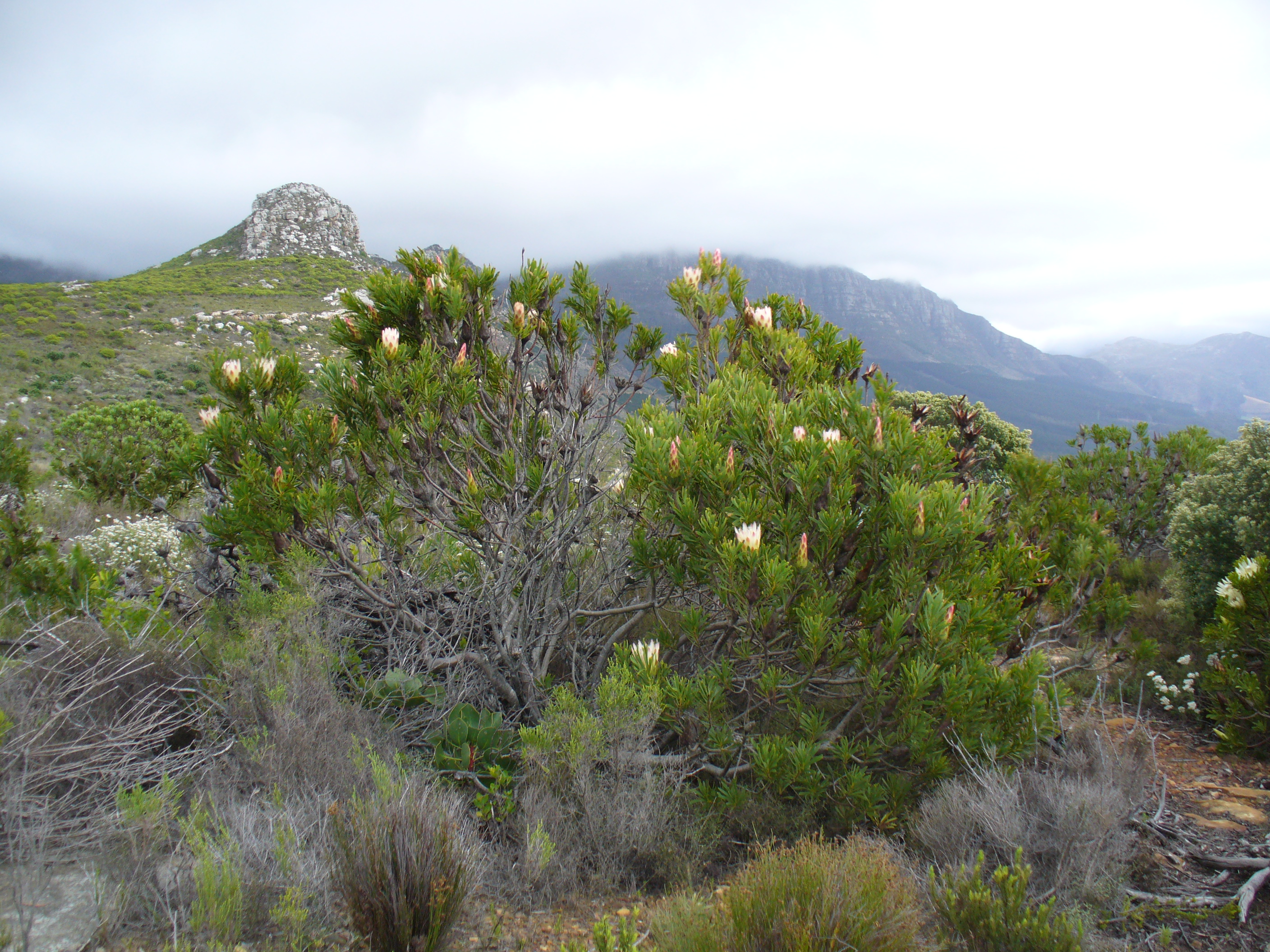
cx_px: 635
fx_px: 1357
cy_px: 476
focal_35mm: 37
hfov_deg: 50.1
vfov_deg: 38.7
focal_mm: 6.1
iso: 100
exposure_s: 1/125
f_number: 2.8
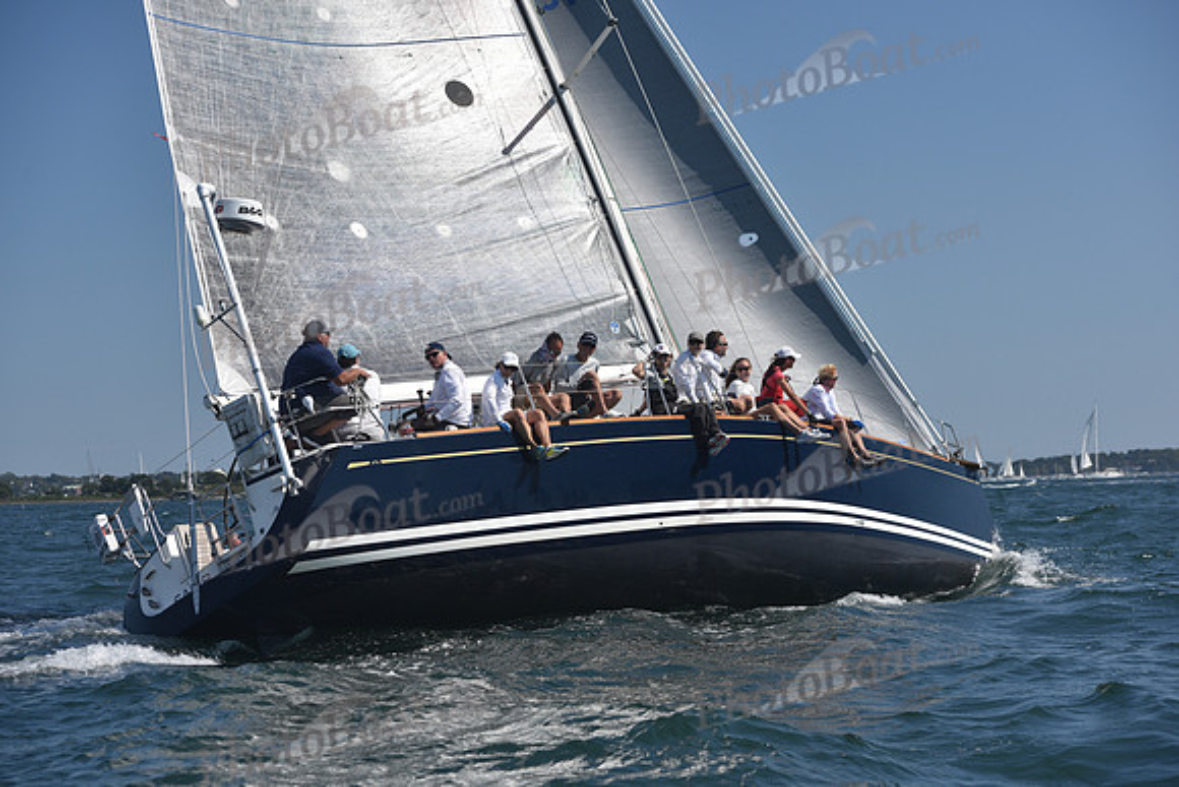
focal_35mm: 70
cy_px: 394
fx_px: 2293
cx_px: 590
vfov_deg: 19.5
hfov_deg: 28.8
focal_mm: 70
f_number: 5
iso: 250
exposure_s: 1/1250
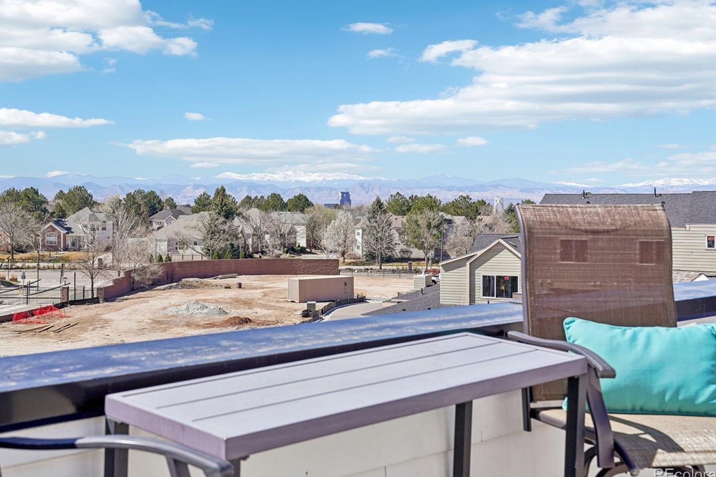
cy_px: 201
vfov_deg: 27.5
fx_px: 974
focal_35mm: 49
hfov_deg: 40.3
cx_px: 312
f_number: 8
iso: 100
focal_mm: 41
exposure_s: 1/320
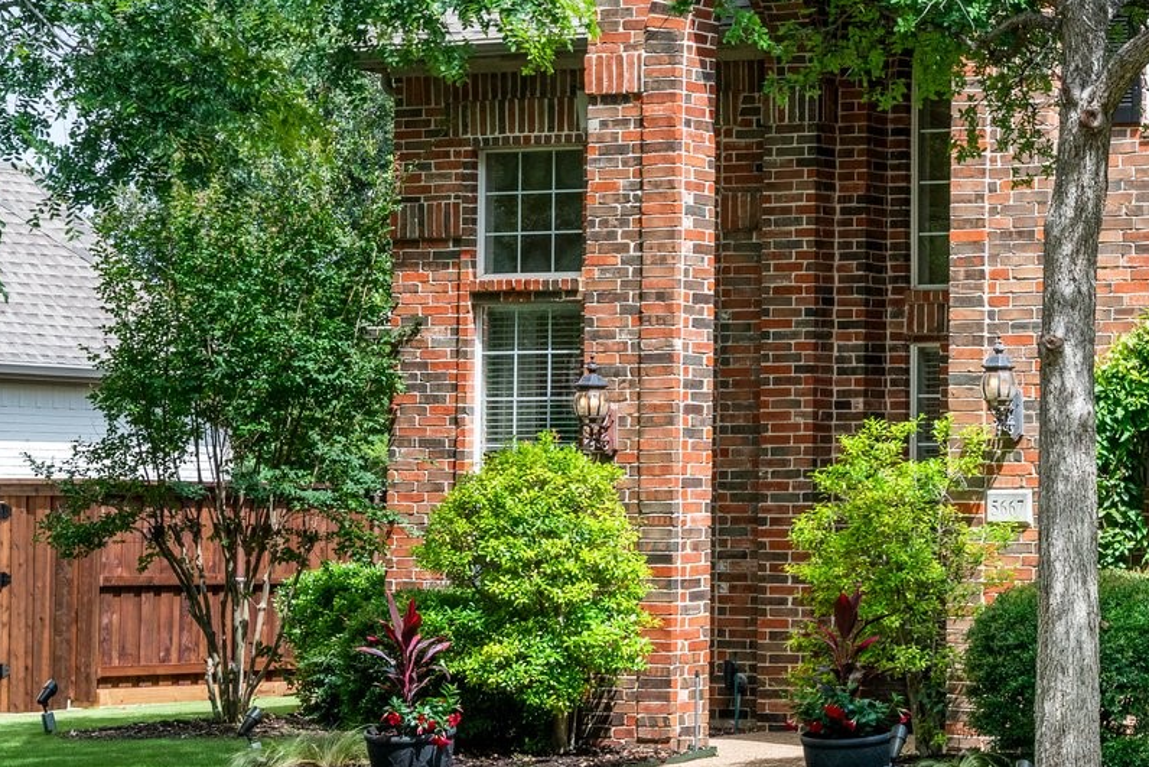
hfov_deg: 15.5
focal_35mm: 126
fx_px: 4030
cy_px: 289
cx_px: 1439
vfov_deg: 10.9
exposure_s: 1/160
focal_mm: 49.1
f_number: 6.3
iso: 800
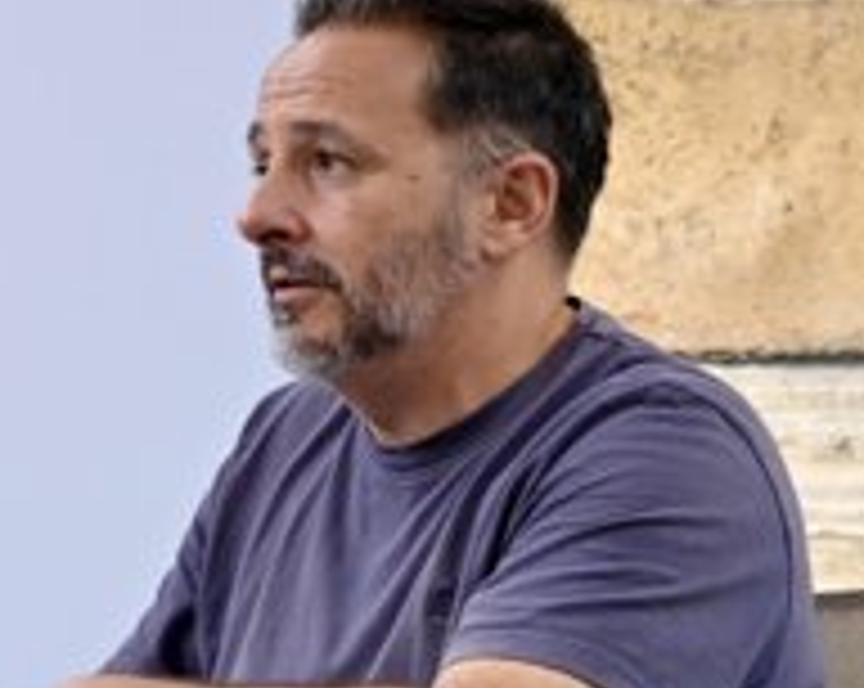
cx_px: -1300
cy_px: 571
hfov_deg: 8.8
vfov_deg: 7.8
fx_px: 5028
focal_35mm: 197
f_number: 5
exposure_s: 1/500
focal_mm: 33.5
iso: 800
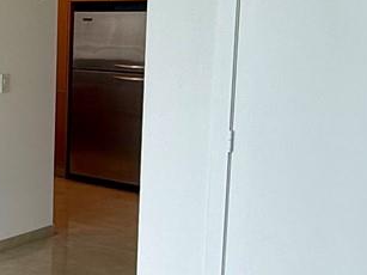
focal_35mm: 73
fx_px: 774
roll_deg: +0.2
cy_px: 122
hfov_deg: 23.8
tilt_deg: -6.7
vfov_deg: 20.1
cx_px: -96
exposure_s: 1/120
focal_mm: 2.22
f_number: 2.2
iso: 80
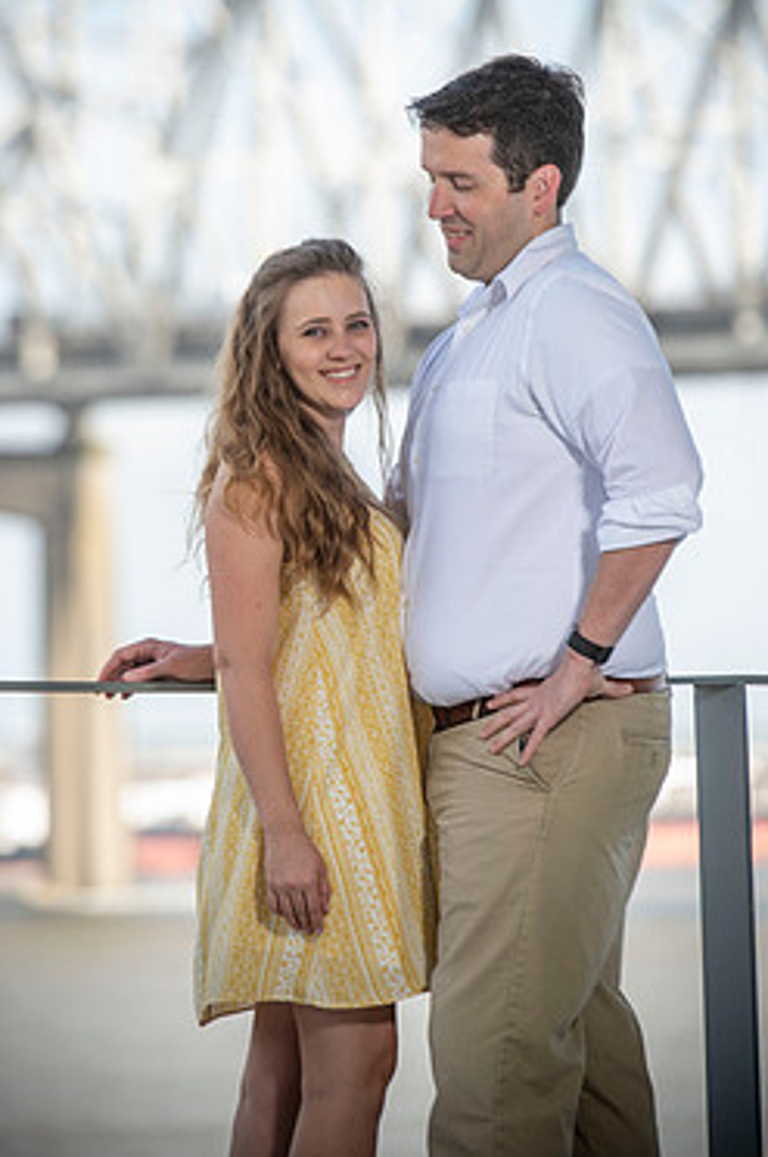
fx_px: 7188
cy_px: 491
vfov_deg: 9.2
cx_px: 372
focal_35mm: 224
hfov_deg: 6.1
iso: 50
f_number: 4.5
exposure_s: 1/200
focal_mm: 185
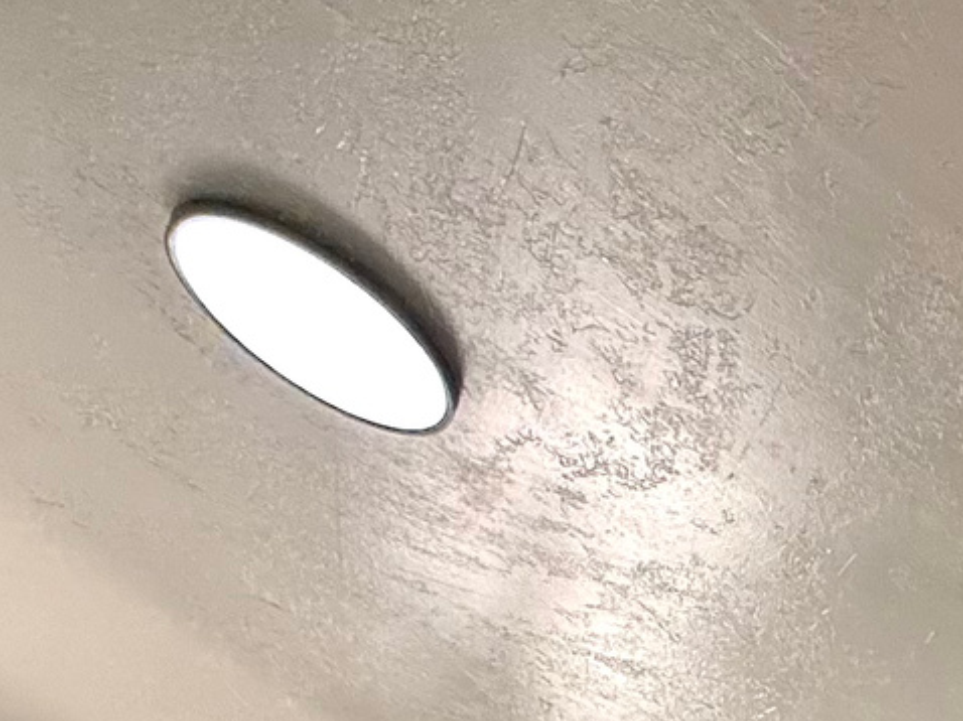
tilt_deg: -0.3
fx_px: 1668
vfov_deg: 17.0
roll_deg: -0.4
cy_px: 1492
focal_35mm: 60
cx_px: 1305
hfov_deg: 26.4
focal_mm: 2.22
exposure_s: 1/117
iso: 64
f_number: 2.2
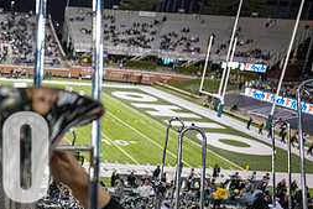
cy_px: 170
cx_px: -45
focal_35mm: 55
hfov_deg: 31.5
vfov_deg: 24.2
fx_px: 478
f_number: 3.2
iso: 2000
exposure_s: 1/500
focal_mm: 24
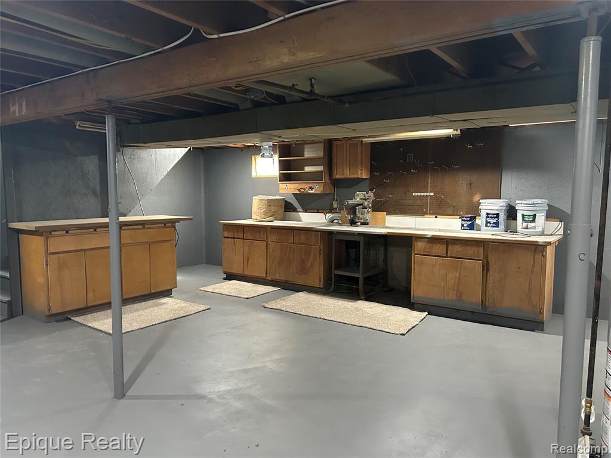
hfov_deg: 67.3
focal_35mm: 26
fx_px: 459
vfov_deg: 53.1
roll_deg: +0.1
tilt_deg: -5.5
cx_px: 306
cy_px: 229
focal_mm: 5.7
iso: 500
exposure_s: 1/40
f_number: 1.5
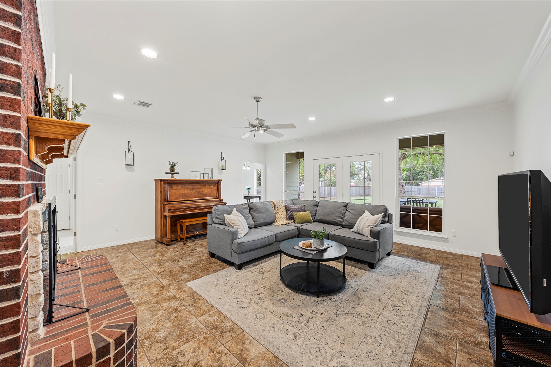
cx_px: 276
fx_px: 199
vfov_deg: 85.4
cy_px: 184
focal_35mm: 13
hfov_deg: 108.3
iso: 125
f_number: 8
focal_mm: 13
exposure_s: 4
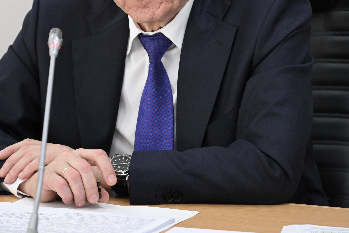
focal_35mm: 218
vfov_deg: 6.3
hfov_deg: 9.4
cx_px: 143
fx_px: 2113
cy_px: 38
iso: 2000
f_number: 4
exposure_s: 1/320
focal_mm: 120
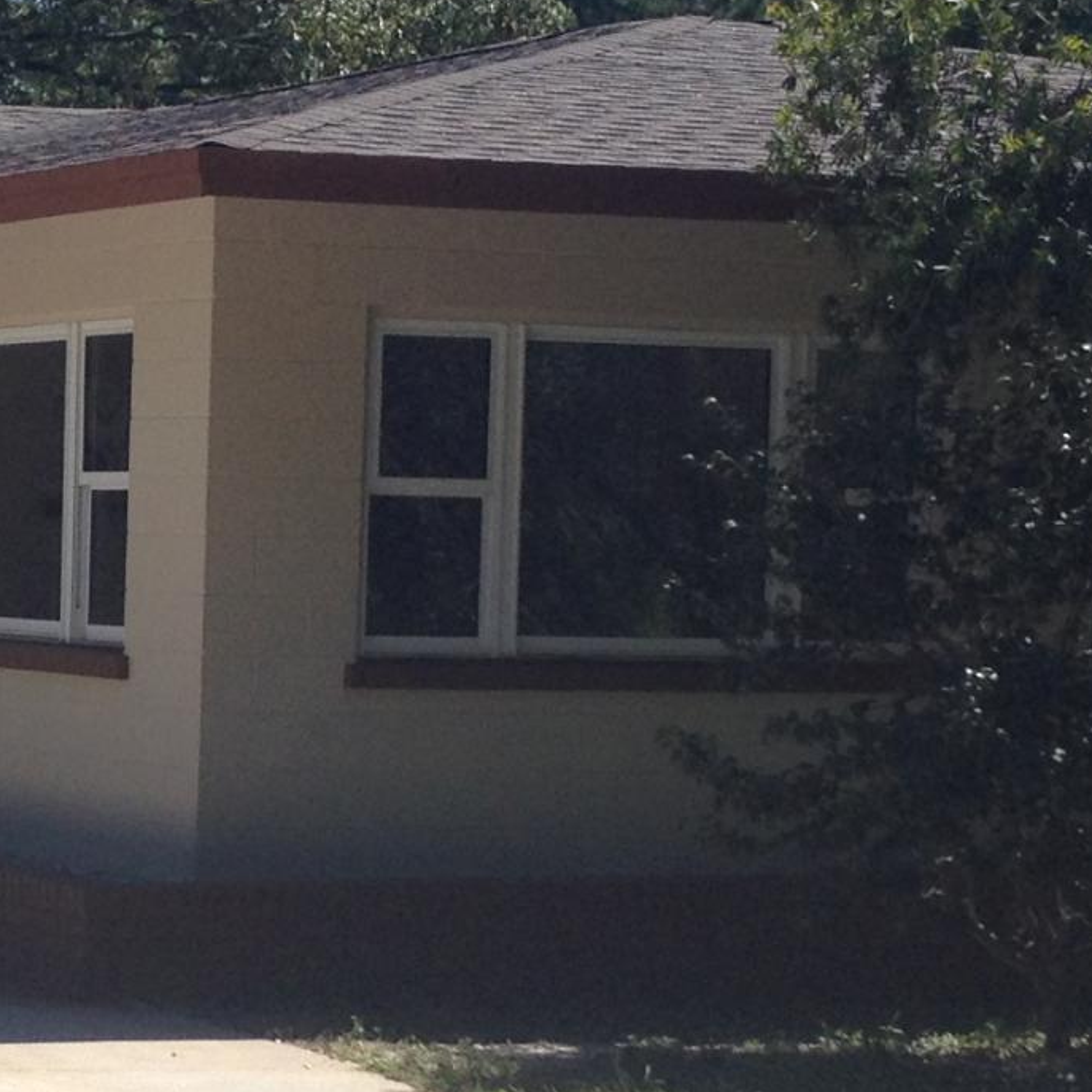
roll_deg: -1.0
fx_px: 4818
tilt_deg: -2.9
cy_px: 596
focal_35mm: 135
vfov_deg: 12.9
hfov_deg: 12.6
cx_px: -215
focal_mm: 4.28
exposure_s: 1/1672
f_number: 2.4
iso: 50
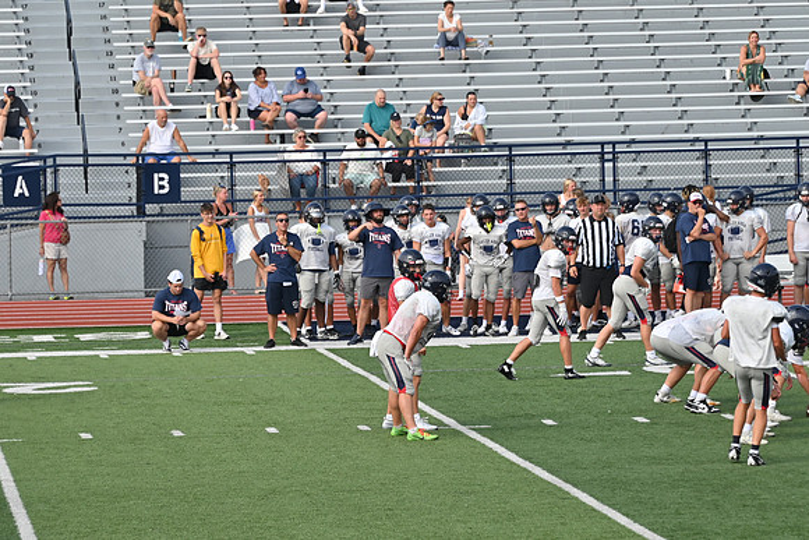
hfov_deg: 8.6
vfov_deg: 5.7
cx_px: 404
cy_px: 270
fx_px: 5394
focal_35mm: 240
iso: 180
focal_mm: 160
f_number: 5.6
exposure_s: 1/800
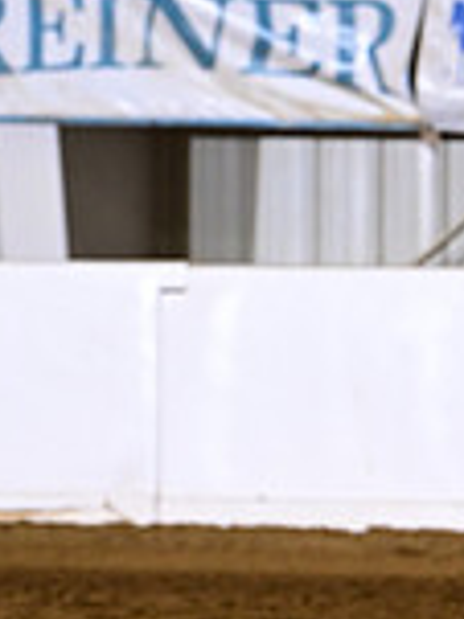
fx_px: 13208
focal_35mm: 738
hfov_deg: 2.0
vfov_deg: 2.7
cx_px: 1018
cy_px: 318
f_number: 4.5
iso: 2000
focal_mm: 200
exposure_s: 1/200
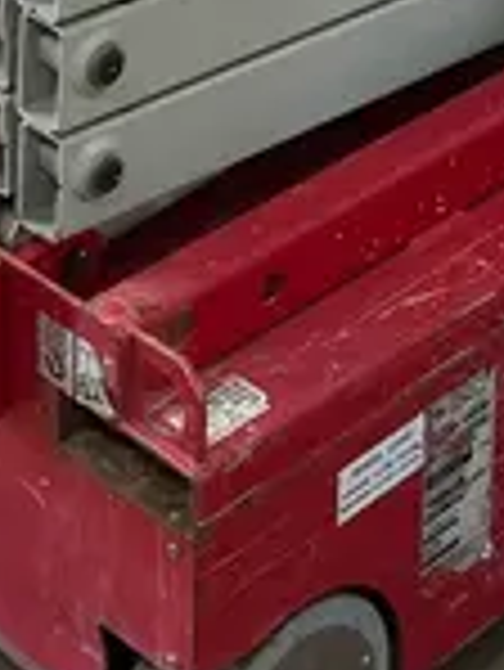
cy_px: -542
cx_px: 338
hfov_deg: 11.6
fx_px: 2481
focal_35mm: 128
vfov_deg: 13.7
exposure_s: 1/60
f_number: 1.6
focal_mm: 5.1
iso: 125
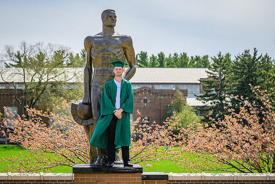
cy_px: 92
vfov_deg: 14.1
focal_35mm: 97
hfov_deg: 21.0
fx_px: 741
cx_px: 139
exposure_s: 1/2000
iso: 400
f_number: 5
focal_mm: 95
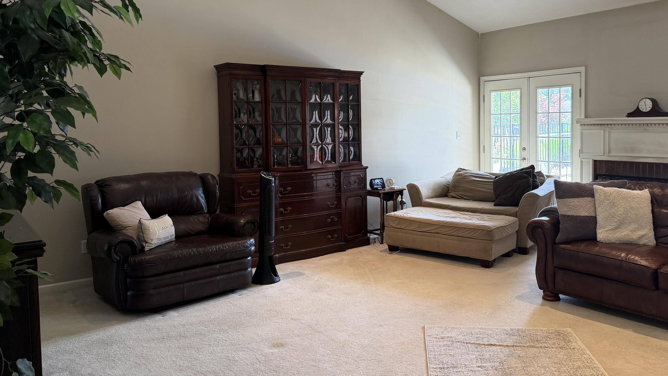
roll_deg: +1.1
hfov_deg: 64.2
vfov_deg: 38.7
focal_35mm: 30
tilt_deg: -2.1
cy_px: 139
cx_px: 365
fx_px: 531
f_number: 1.78
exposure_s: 1/120
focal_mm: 6.76
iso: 250
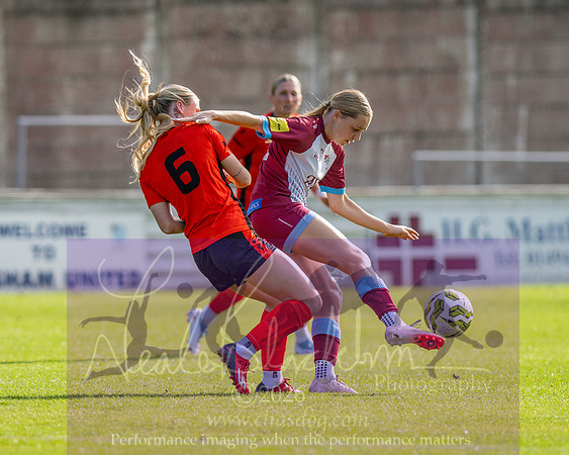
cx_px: 162
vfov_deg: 2.6
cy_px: 231
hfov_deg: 3.2
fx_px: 10173
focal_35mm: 604
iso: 200
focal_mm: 300
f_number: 2.8
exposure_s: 1/3200
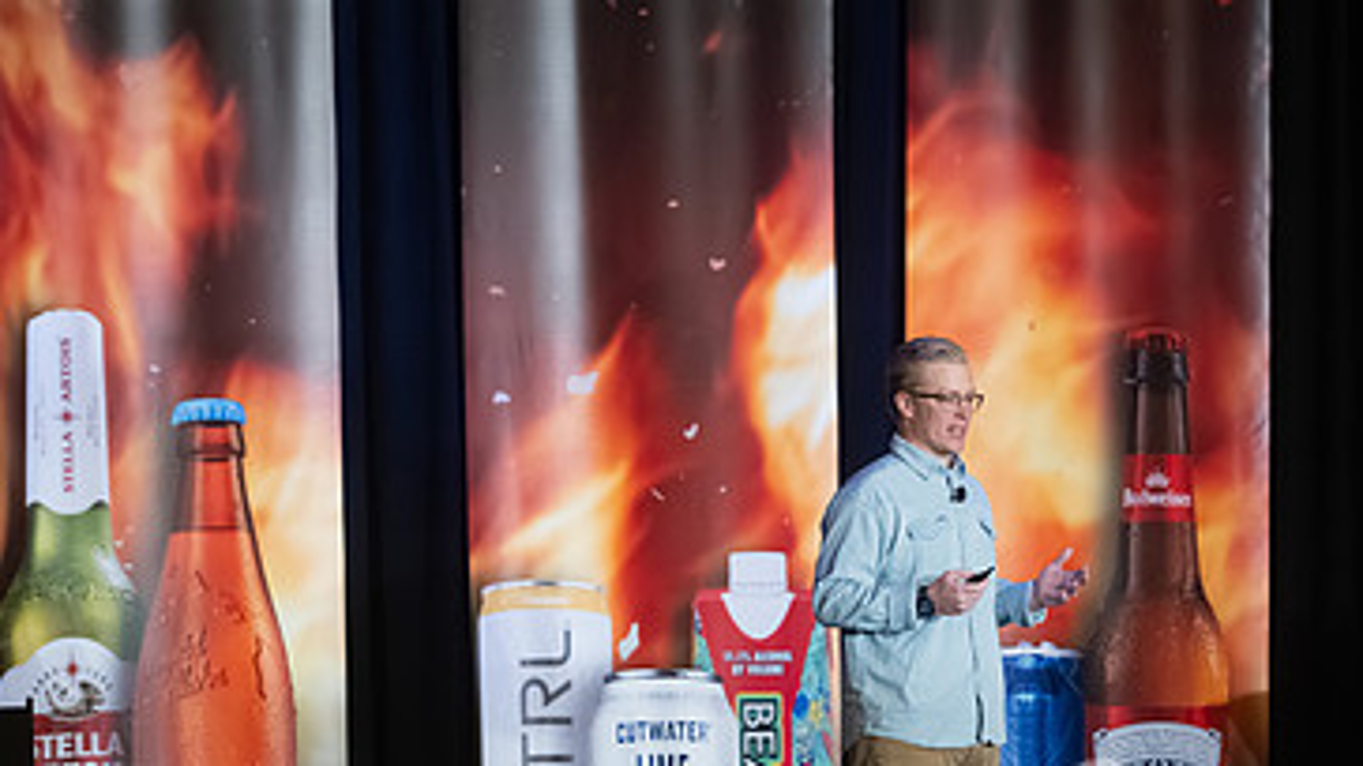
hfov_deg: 6.4
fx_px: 12105
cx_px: 909
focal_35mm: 335
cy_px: 546
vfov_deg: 3.6
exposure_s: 1/320
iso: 8000
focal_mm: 200
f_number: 2.8
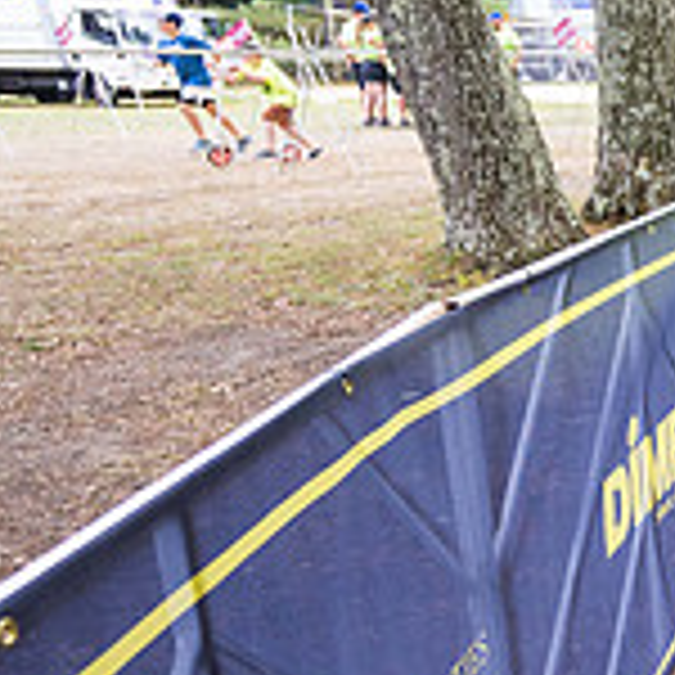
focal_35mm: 59
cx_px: 1246
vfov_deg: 29.1
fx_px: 1302
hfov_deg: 20.1
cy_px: 358
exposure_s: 1/500
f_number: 4
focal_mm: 18
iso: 560
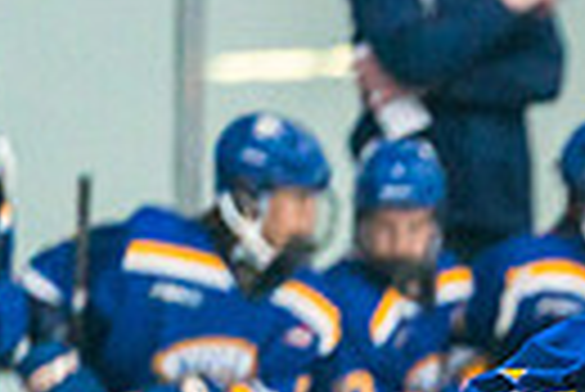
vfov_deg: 1.6
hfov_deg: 2.4
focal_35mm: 869
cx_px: 1094
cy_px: 782
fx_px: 14137
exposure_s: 1/1250
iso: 3200
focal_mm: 195
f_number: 2.8
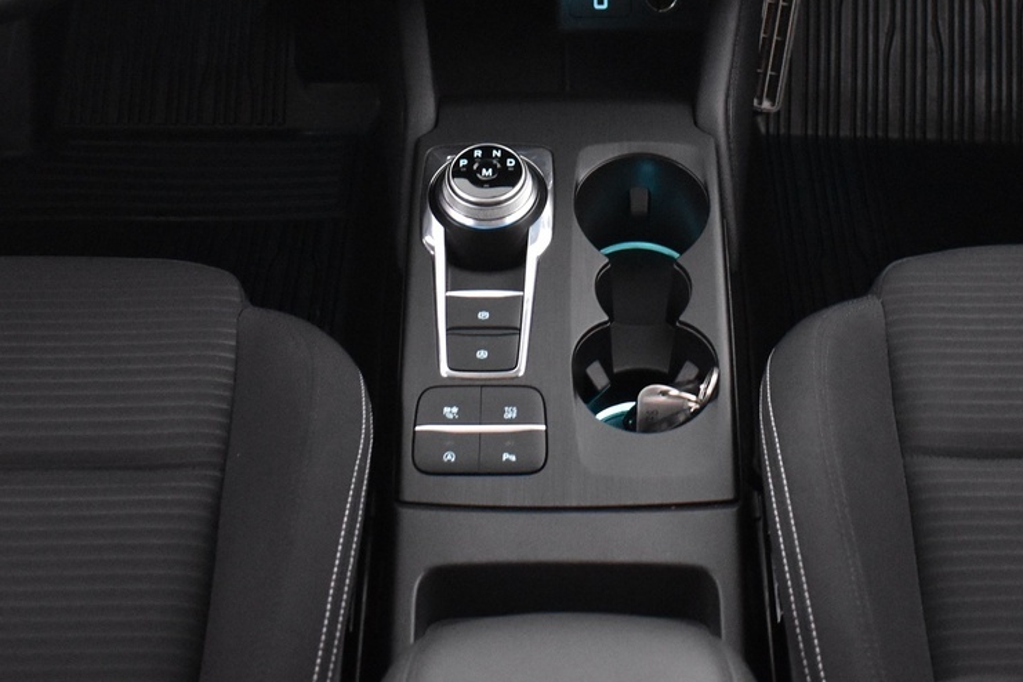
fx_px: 1676
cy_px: 73
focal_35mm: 59
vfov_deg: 22.5
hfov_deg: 33.9
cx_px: 555
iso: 3200
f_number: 3.5
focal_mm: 18
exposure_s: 1/20
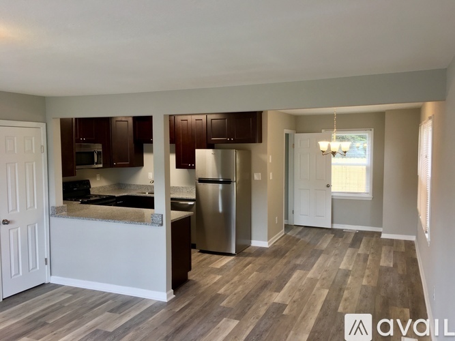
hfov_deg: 61.7
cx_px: 228
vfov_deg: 48.2
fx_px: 381
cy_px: 170
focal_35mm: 29
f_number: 2.2
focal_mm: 4.15
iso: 40
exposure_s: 1/30
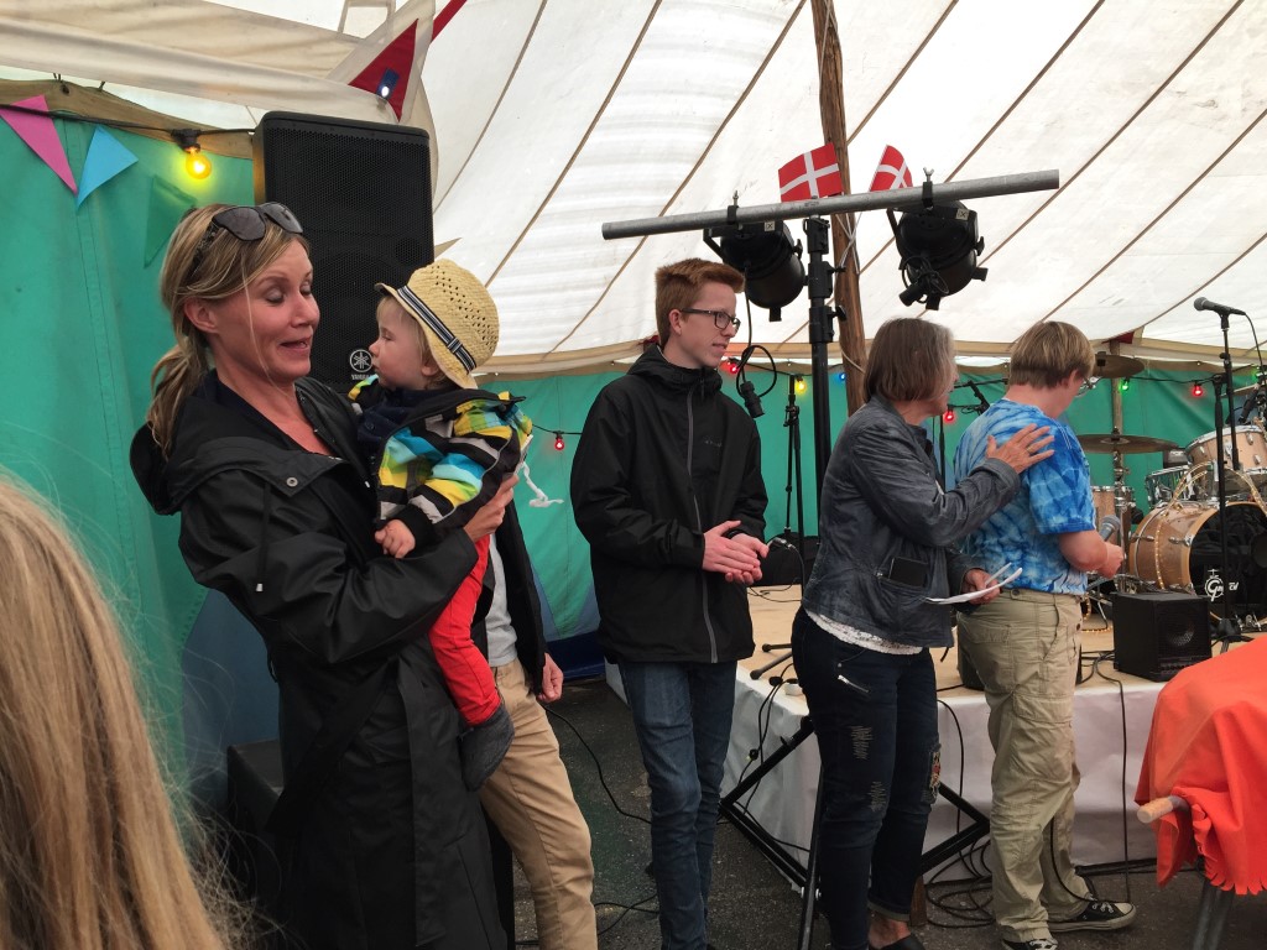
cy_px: 475
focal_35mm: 29
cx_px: 634
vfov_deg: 48.2
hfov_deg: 61.7
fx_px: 1061
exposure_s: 1/100
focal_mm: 4.15
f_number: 2.2
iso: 40
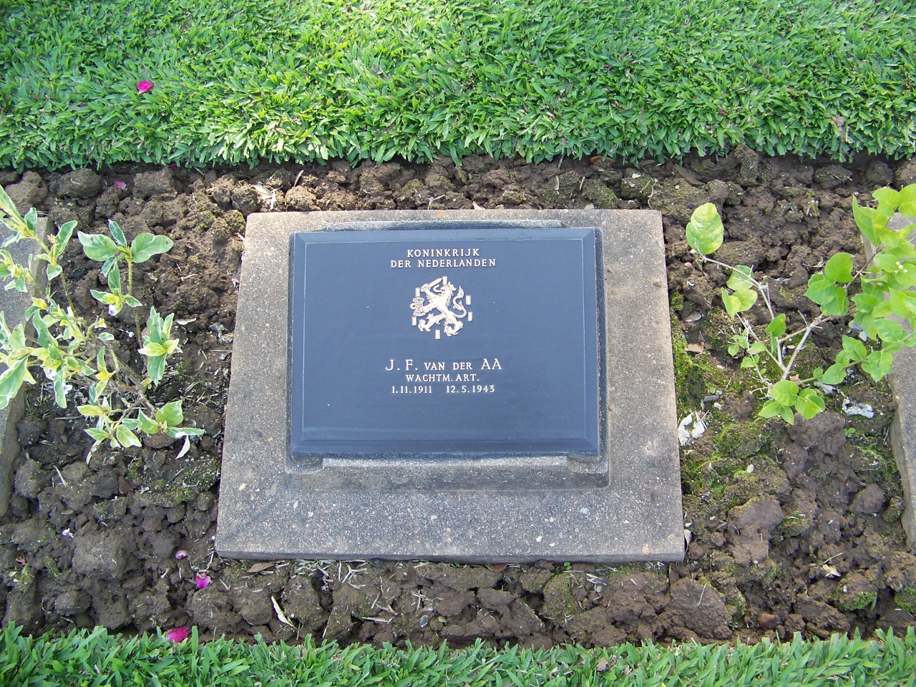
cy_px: 344
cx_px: 458
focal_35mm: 36
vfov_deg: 39.7
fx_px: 953
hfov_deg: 51.4
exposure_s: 1/80
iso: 64
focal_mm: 5.85
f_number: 2.8
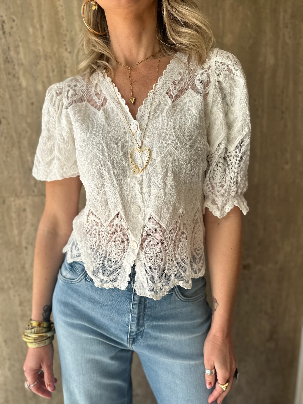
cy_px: 202
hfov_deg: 56.8
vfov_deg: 71.6
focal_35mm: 24
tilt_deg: -9.4
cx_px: 152
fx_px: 280
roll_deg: +1.2
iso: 80
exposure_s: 1/927
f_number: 1.78
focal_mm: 6.86
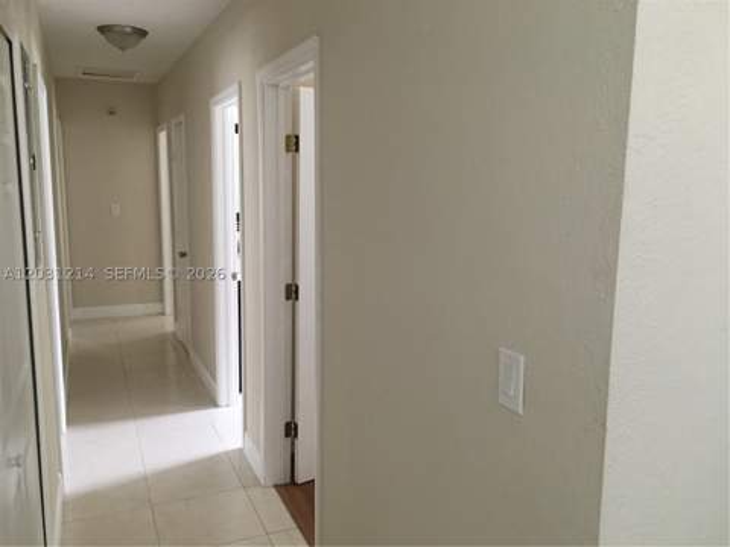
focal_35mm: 29
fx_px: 612
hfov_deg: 61.7
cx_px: 365
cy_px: 274
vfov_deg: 48.2
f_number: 2.2
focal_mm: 4.15
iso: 80
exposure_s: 1/15
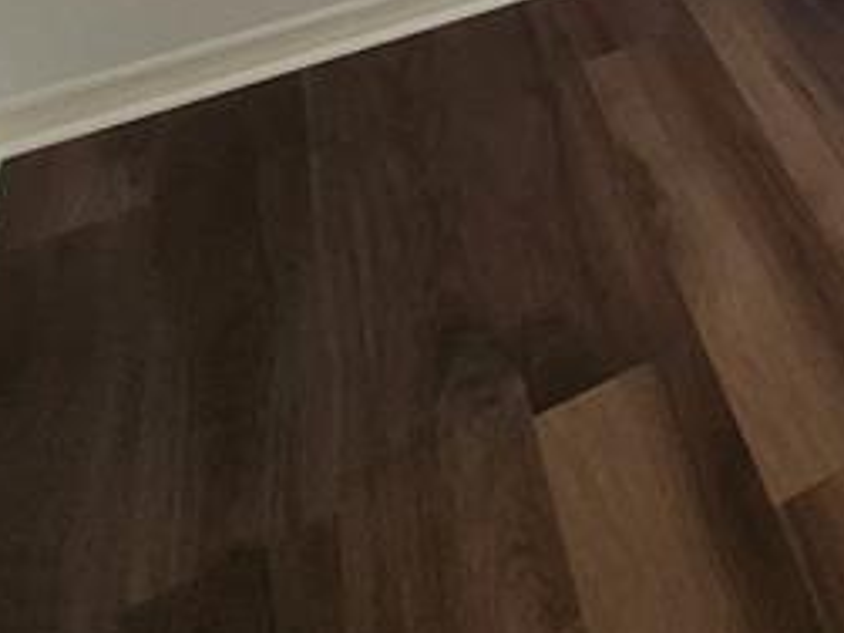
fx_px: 1292
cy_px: -613
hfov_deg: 21.2
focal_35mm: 53
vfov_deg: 18.6
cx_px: 1570
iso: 80
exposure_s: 1/60
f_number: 2.2
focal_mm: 1.74
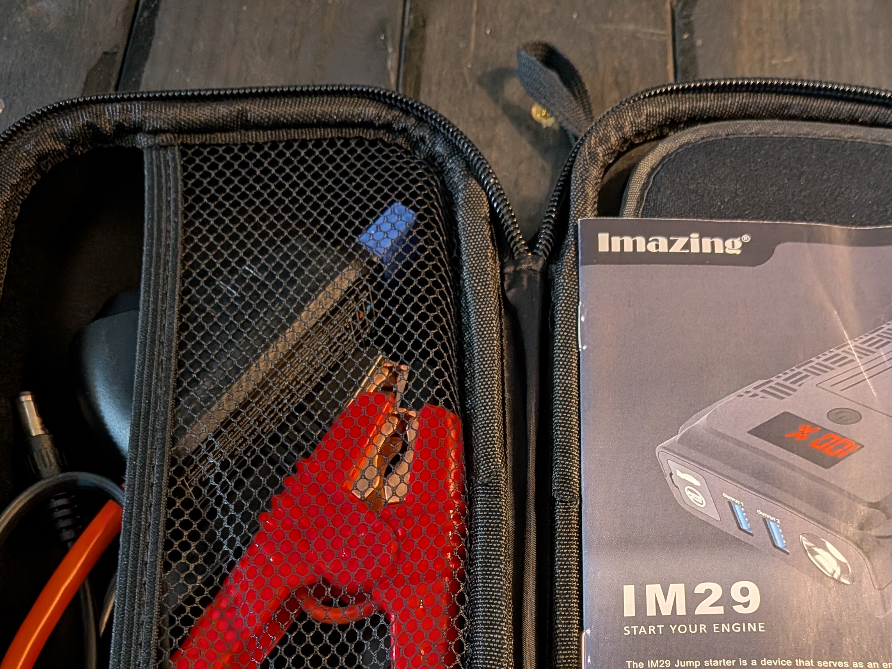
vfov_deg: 33.2
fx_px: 1082
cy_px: 548
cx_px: 530
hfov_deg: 44.6
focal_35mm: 42
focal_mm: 4.53
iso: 60
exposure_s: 1/60
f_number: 1.7
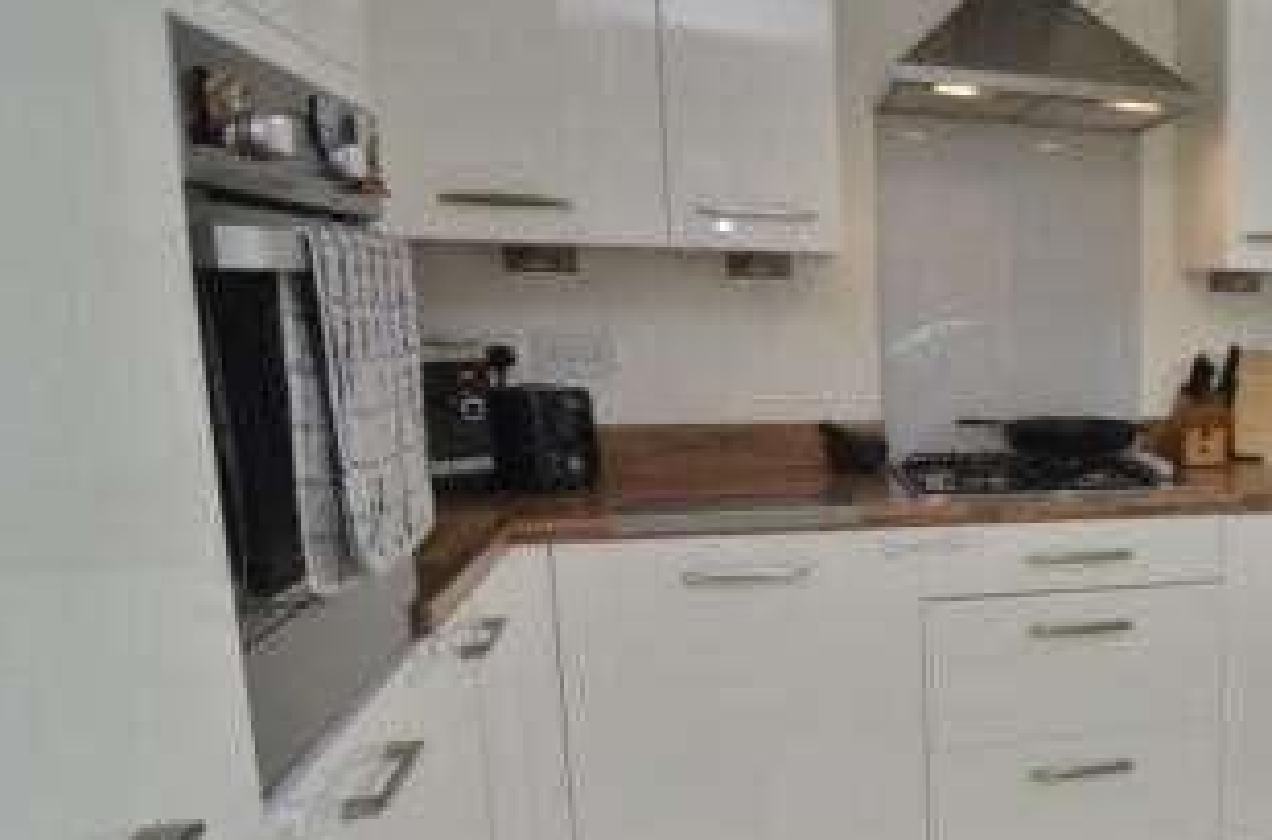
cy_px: 527
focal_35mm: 35
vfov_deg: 37.3
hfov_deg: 44.8
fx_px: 1235
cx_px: 1313
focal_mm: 11
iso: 400
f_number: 5.6
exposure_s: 1/60
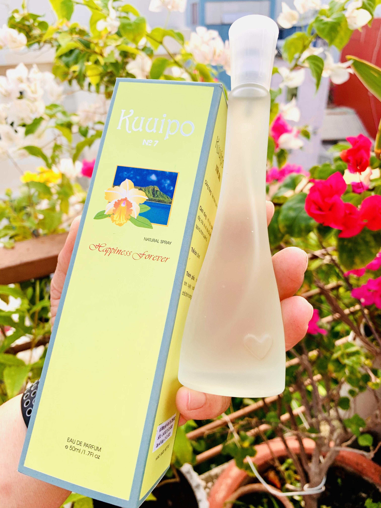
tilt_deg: -29.6
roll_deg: +2.2
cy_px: 254
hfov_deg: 53.1
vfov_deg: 67.3
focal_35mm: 26
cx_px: 190
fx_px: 382
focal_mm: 4.25
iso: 25
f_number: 1.8
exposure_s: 1/664
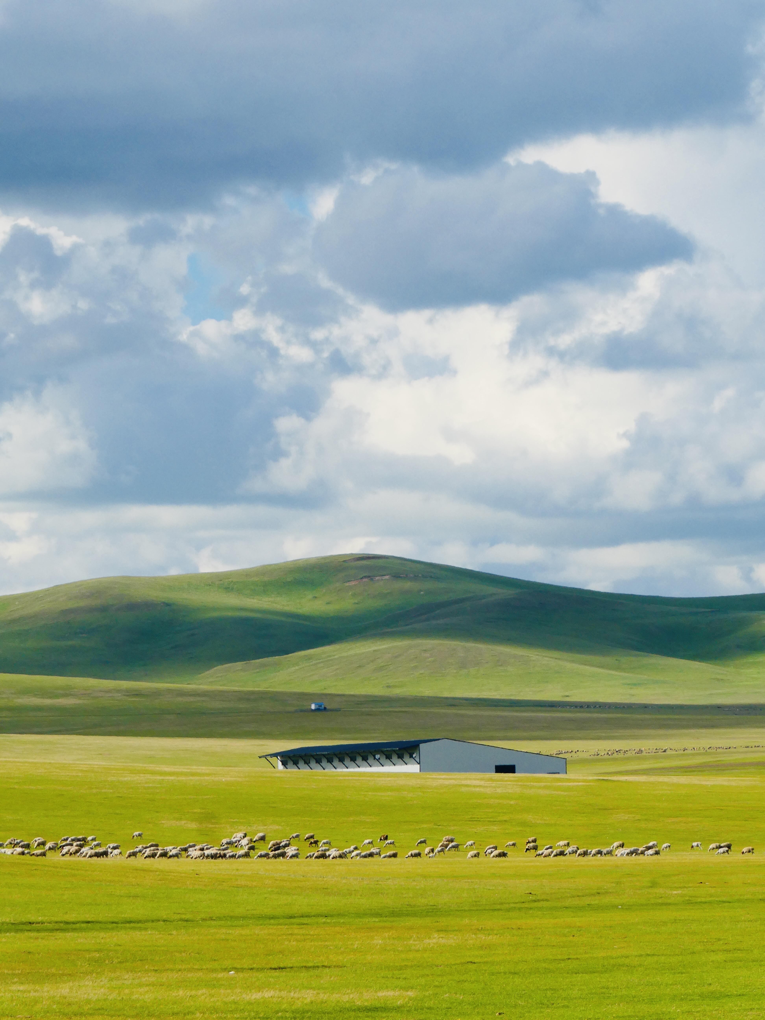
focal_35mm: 231
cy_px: 510
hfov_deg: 6.4
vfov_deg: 8.6
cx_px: 382
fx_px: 6807
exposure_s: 1/400
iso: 80
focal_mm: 41.4
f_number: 7.1
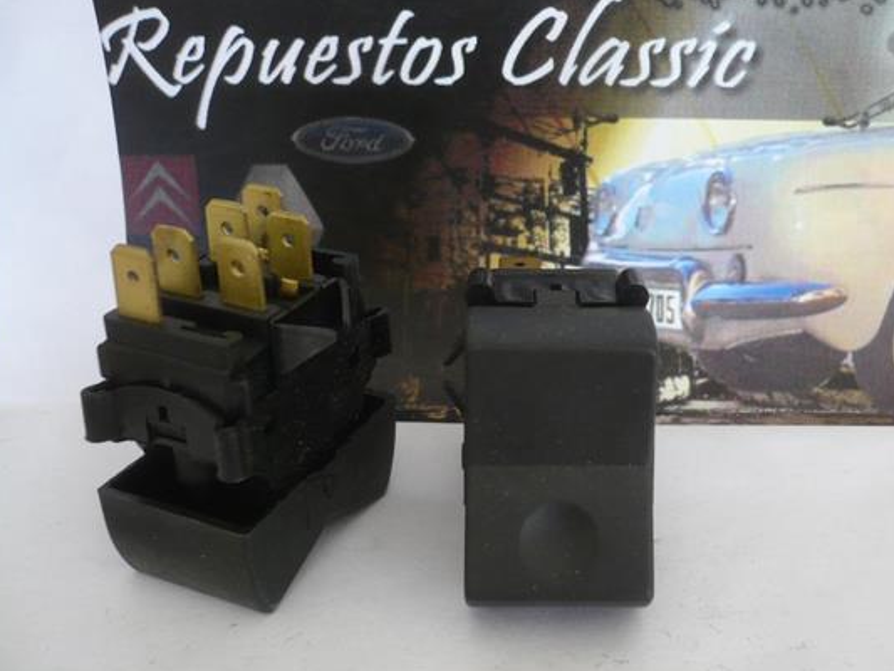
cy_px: 315
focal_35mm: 42
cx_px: 522
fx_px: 1085
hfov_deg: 44.6
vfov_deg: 34.4
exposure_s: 1/30
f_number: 2.8
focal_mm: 5.8
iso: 160
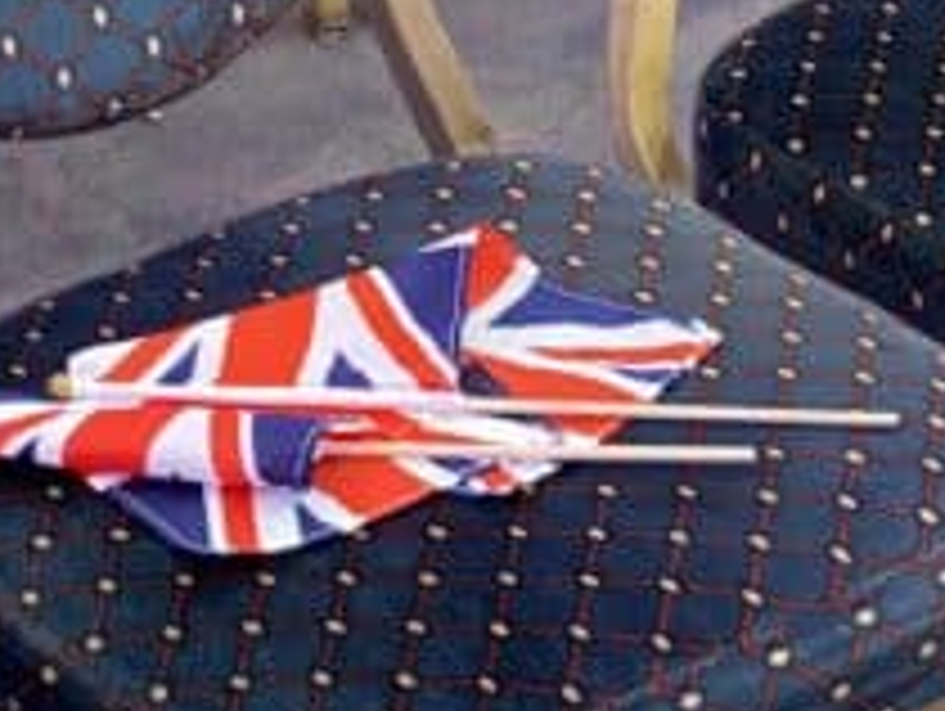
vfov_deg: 9.5
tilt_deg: -35.2
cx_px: 324
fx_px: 4264
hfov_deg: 12.6
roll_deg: +2.2
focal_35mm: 156
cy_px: 506
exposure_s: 1/30
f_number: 2
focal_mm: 6
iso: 800
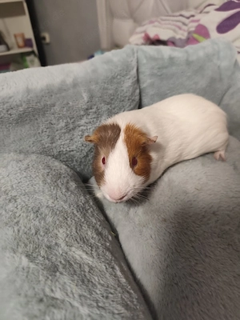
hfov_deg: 58.9
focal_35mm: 23
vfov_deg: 73.9
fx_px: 213
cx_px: 120
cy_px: 160
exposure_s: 1/74.6
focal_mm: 6.19
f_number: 1.65
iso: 3200
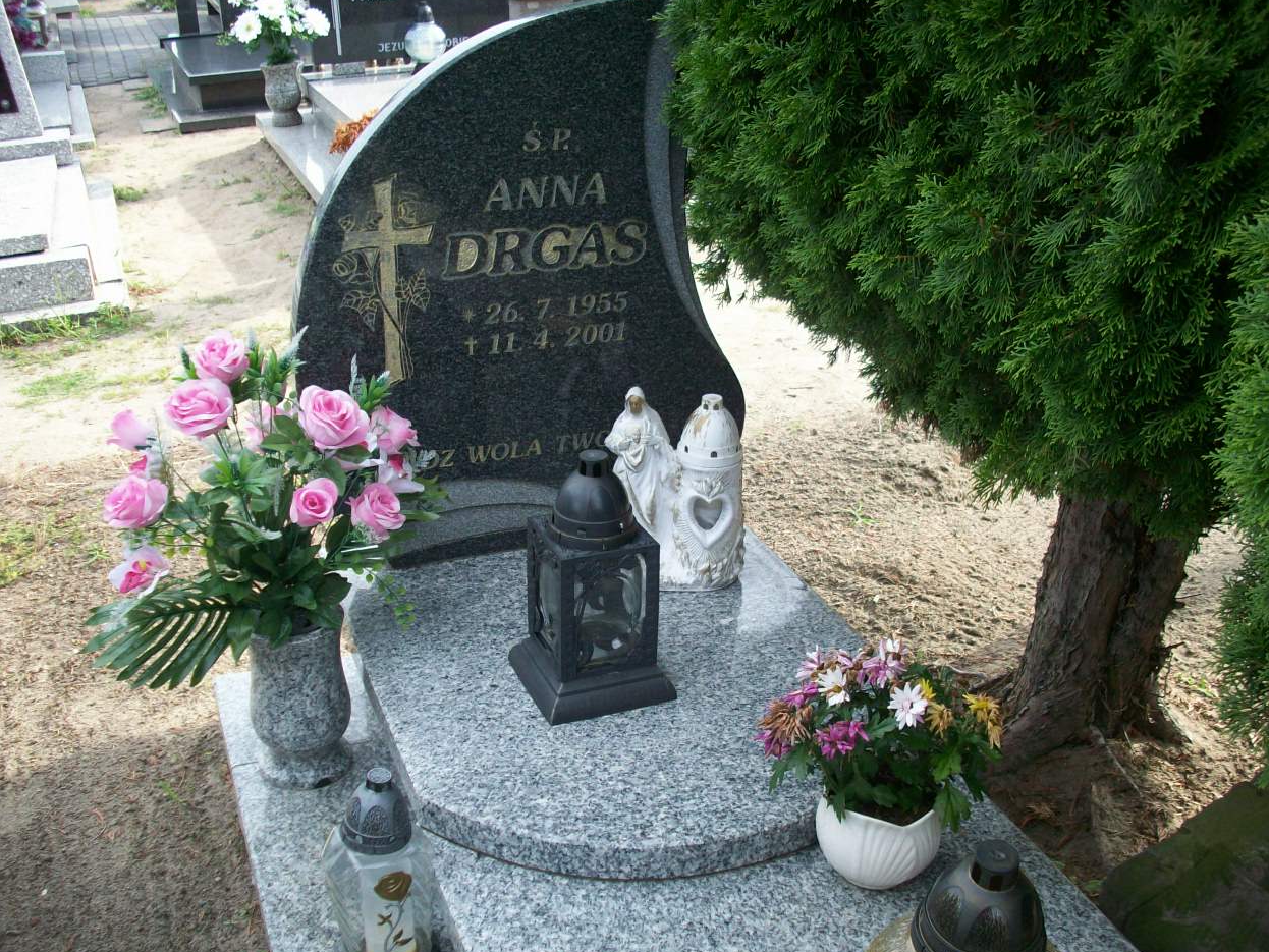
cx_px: 634
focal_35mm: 38
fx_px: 1393
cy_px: 478
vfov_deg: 37.7
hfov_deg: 49.0
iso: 80
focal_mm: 6.2
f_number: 2.8
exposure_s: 1/271
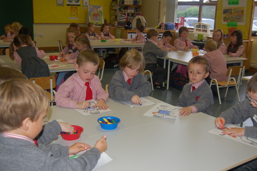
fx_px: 285
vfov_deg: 33.3
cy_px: 93
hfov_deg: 48.5
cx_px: 135
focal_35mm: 40
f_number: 4
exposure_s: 1/60
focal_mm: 24
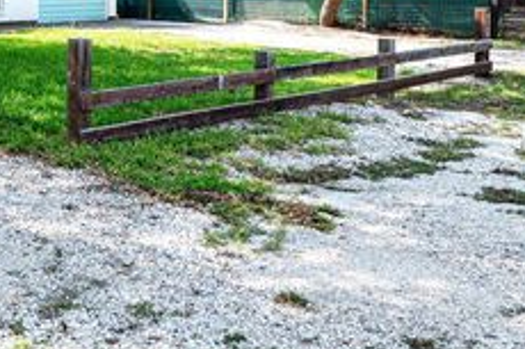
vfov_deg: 32.6
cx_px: -41
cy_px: -10
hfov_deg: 42.0
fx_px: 539
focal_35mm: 37
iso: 400
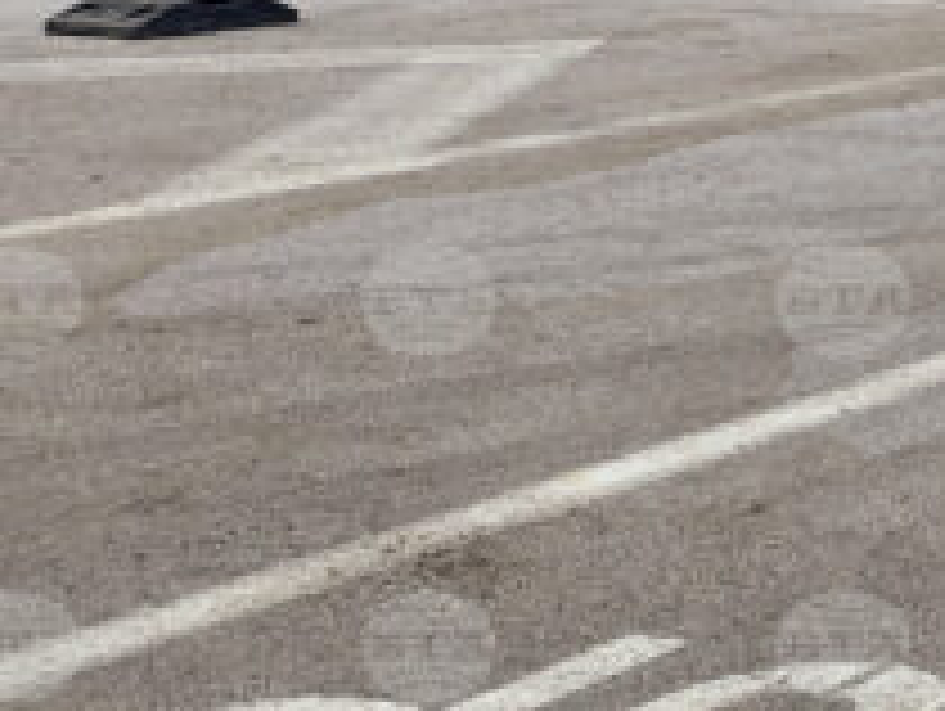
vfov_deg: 13.0
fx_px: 3061
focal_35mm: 112
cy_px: -45
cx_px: 2088
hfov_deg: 13.8
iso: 12
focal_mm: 6.3
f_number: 1.7
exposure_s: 1/904
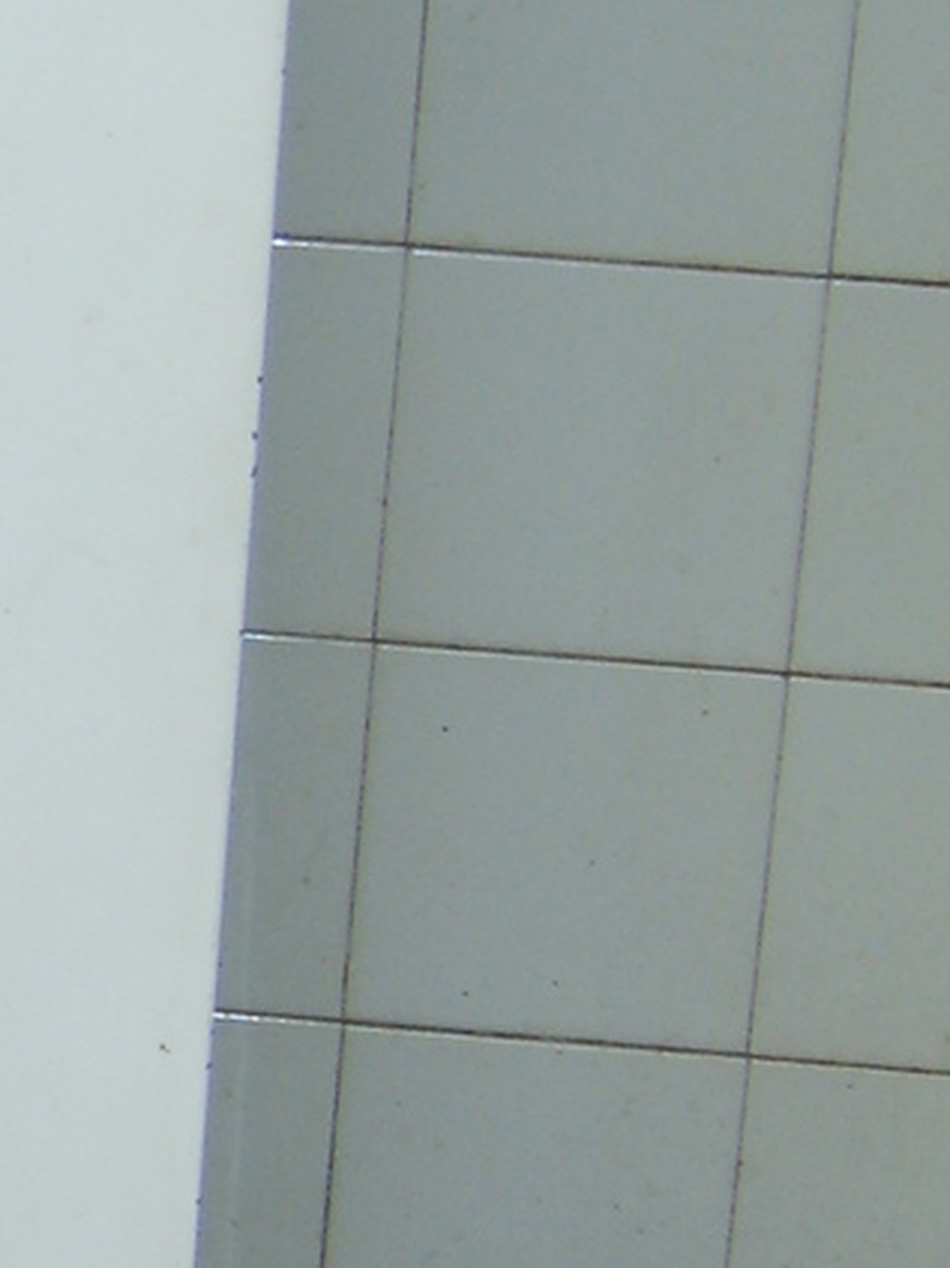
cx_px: -779
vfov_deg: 10.7
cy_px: 450
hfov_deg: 7.8
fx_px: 6736
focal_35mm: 184
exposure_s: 1/100
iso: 50
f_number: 2.8
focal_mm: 7.8
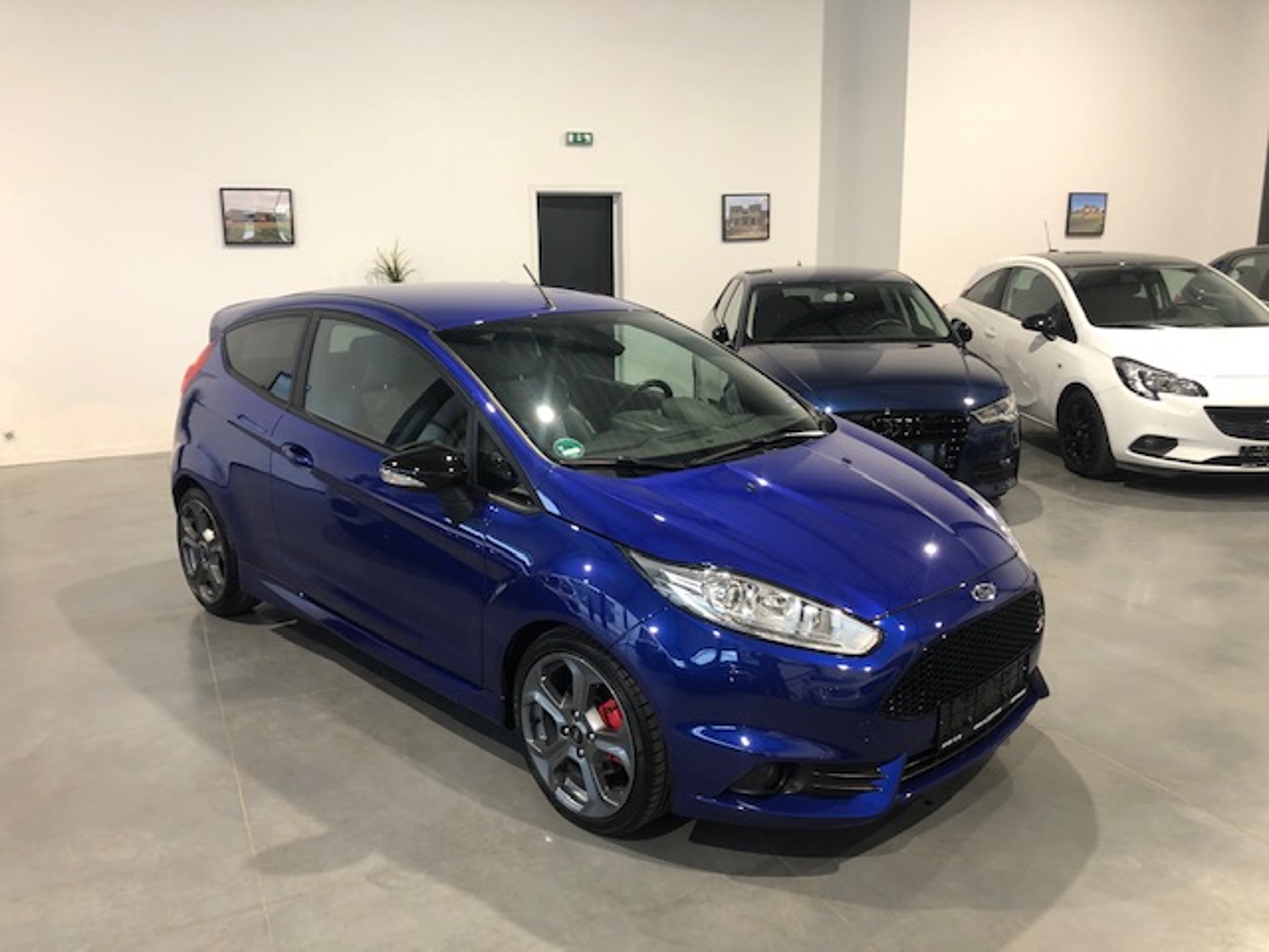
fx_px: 1026
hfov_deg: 63.4
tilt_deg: -13.5
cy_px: 476
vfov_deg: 49.7
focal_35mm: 28
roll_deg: +0.4
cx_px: 634
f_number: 1.8
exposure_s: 1/17
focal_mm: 3.99
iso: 40
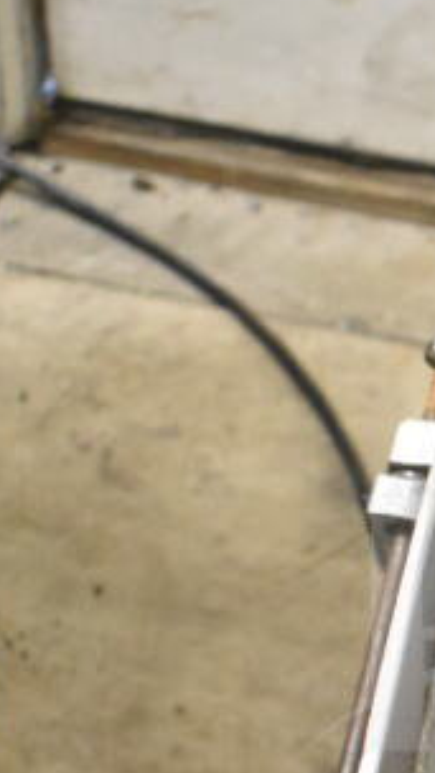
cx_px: 588
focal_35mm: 104
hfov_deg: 11.3
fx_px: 2133
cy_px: 694
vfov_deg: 20.2
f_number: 3.8
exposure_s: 1/30
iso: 4000
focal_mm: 22
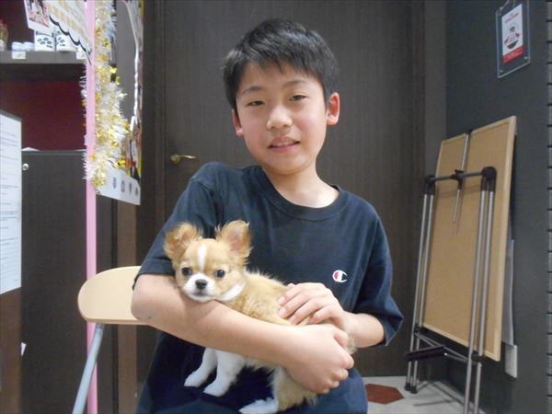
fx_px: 462
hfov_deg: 61.7
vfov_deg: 48.2
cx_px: 276
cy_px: 207
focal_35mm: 29
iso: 800
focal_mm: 5.2
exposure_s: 1/30
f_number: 4
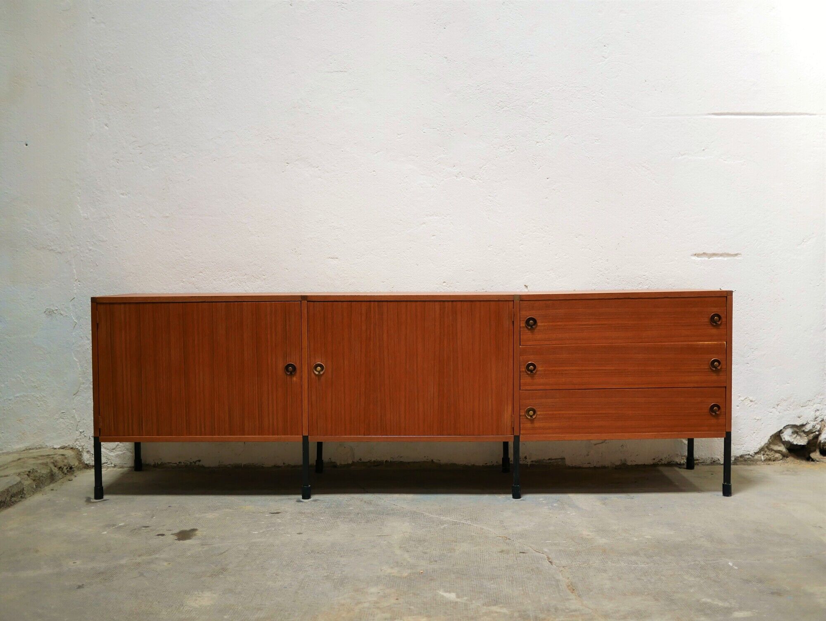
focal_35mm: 40
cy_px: 310
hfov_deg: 46.8
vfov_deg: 36.0
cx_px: 413
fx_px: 955
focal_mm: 20
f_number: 1.7
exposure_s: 1/60
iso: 200
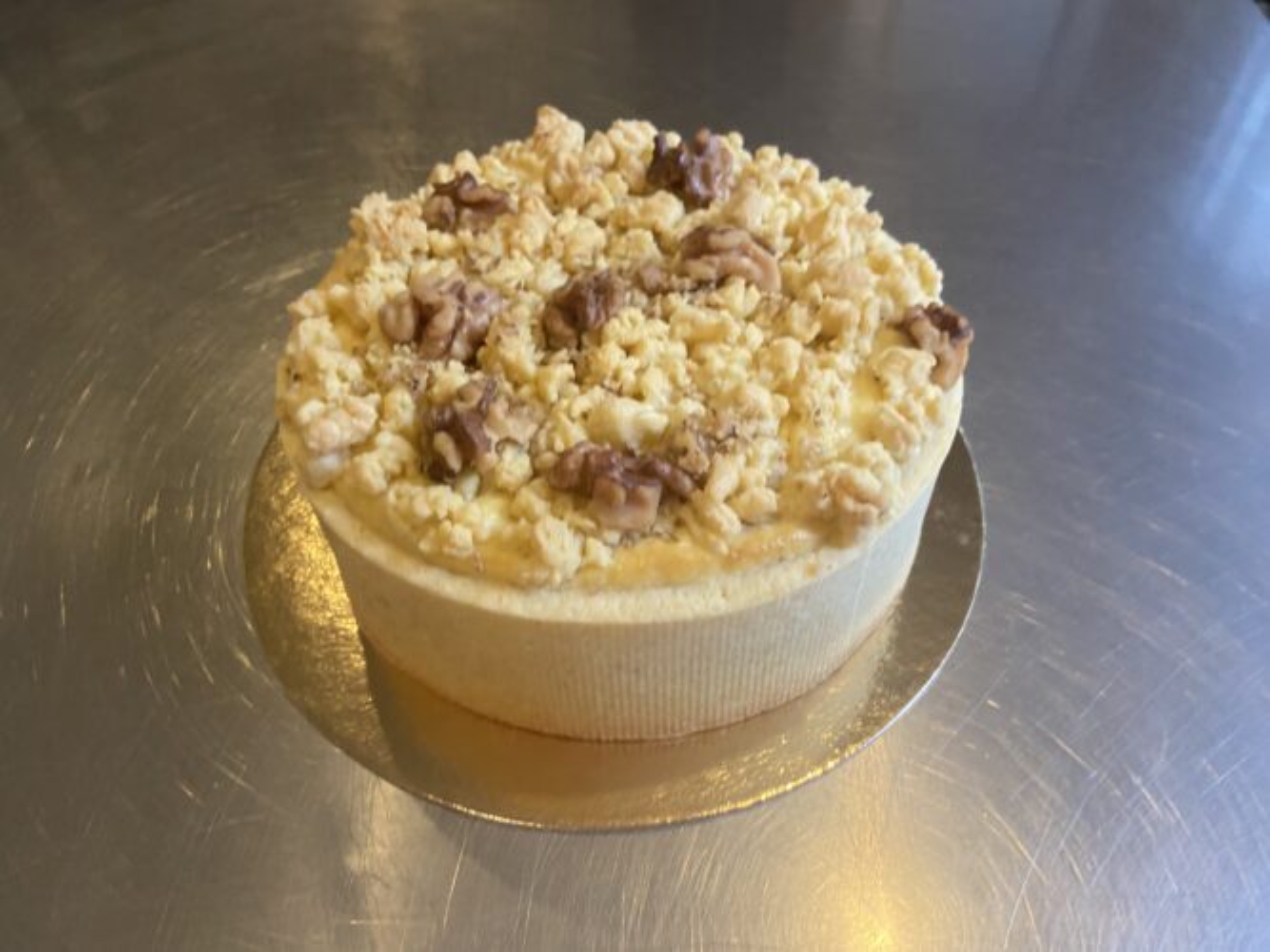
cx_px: 635
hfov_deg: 67.3
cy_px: 476
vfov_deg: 53.0
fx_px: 954
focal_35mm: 26
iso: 250
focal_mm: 4.25
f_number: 1.8
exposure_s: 1/50
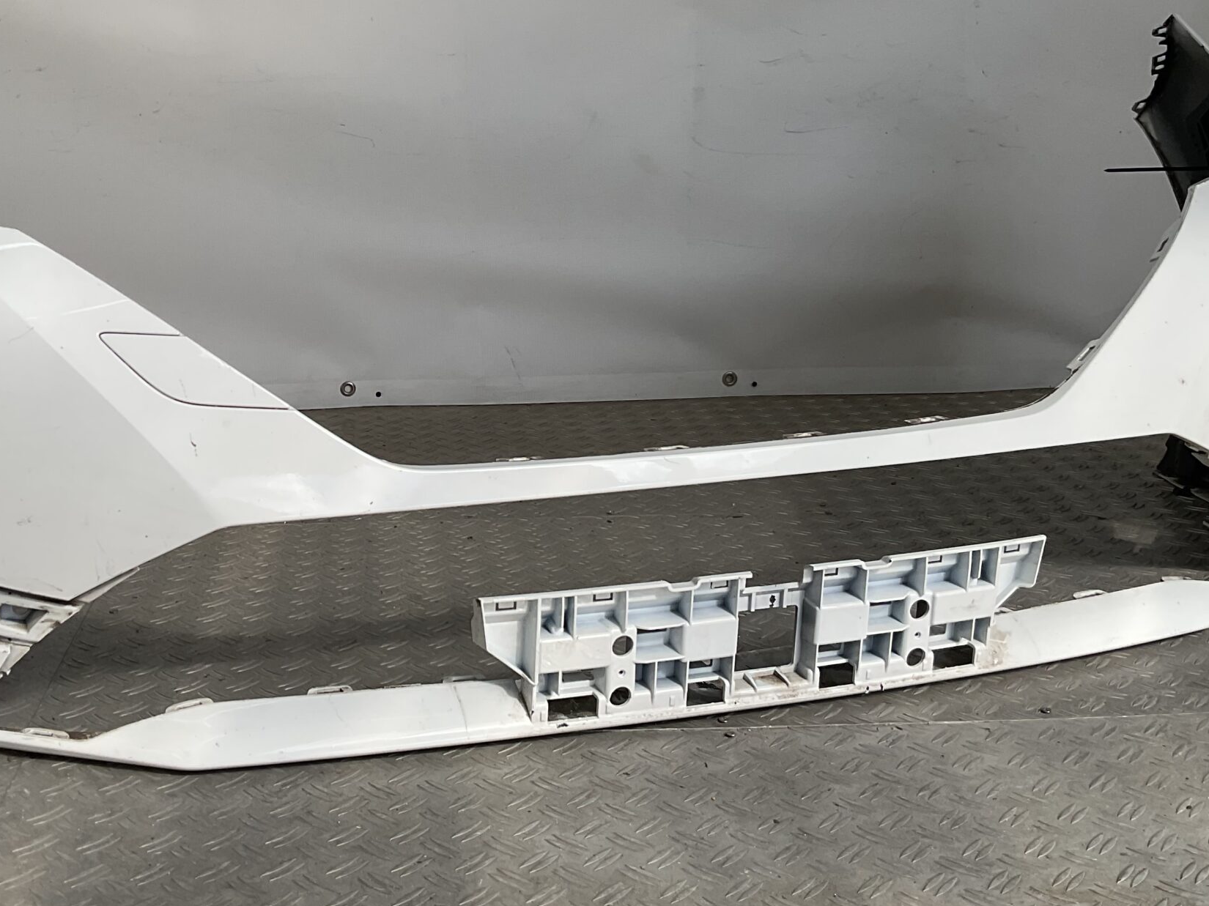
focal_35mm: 45
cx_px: 453
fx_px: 1571
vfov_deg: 31.9
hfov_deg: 41.8
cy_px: 305
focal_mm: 3
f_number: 1.8
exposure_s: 1/912
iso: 16
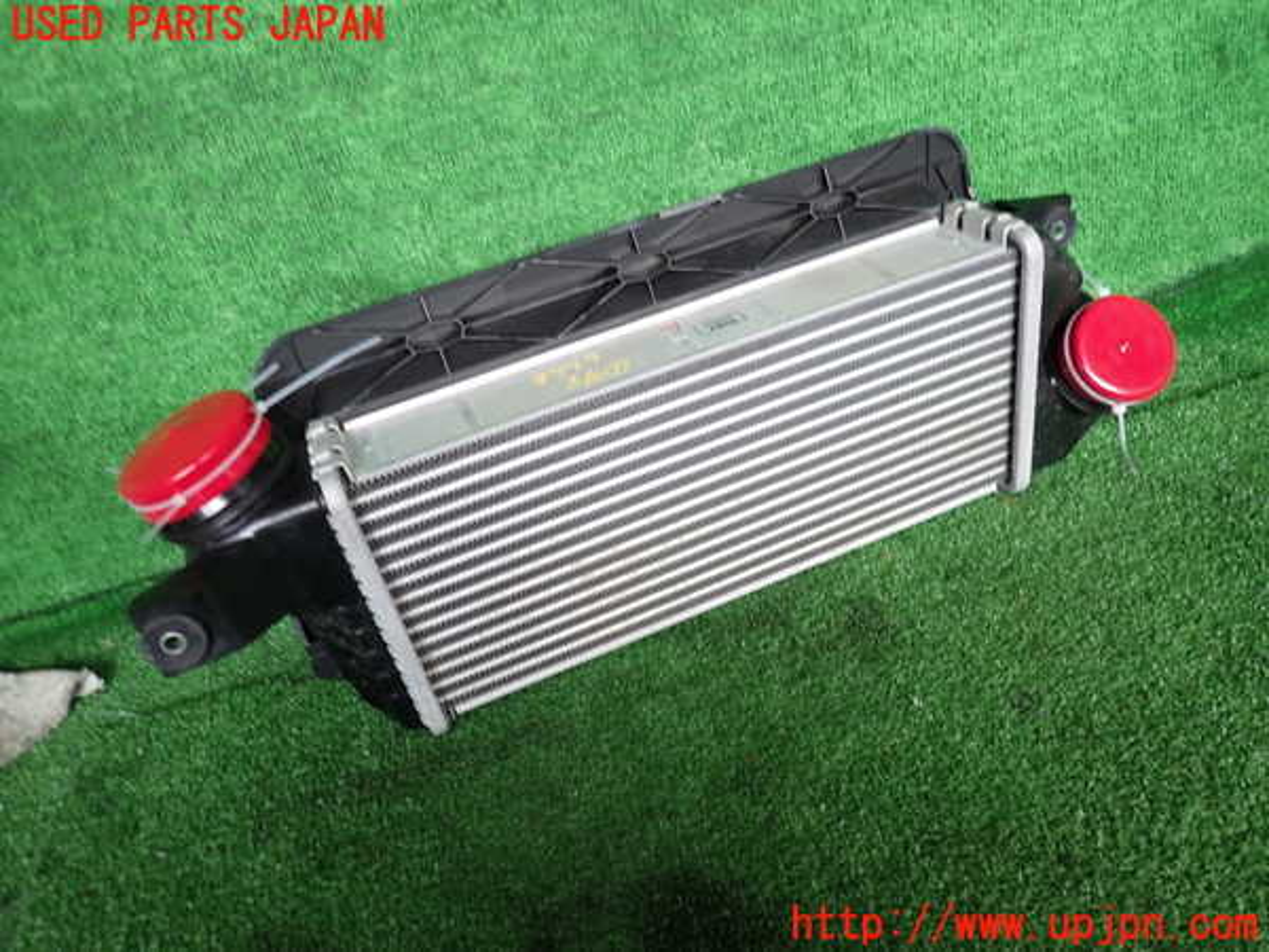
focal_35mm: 25
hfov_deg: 69.4
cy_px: 476
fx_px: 916
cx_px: 634
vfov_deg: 54.9
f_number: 2
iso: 200
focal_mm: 4.5
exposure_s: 1/30
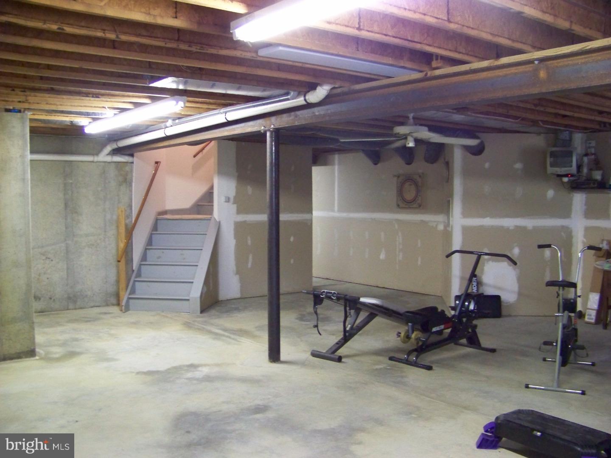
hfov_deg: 51.4
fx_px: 635
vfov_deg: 39.7
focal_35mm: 36
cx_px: 306
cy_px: 229
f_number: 2.8
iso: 400
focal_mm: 5.85
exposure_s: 1/25
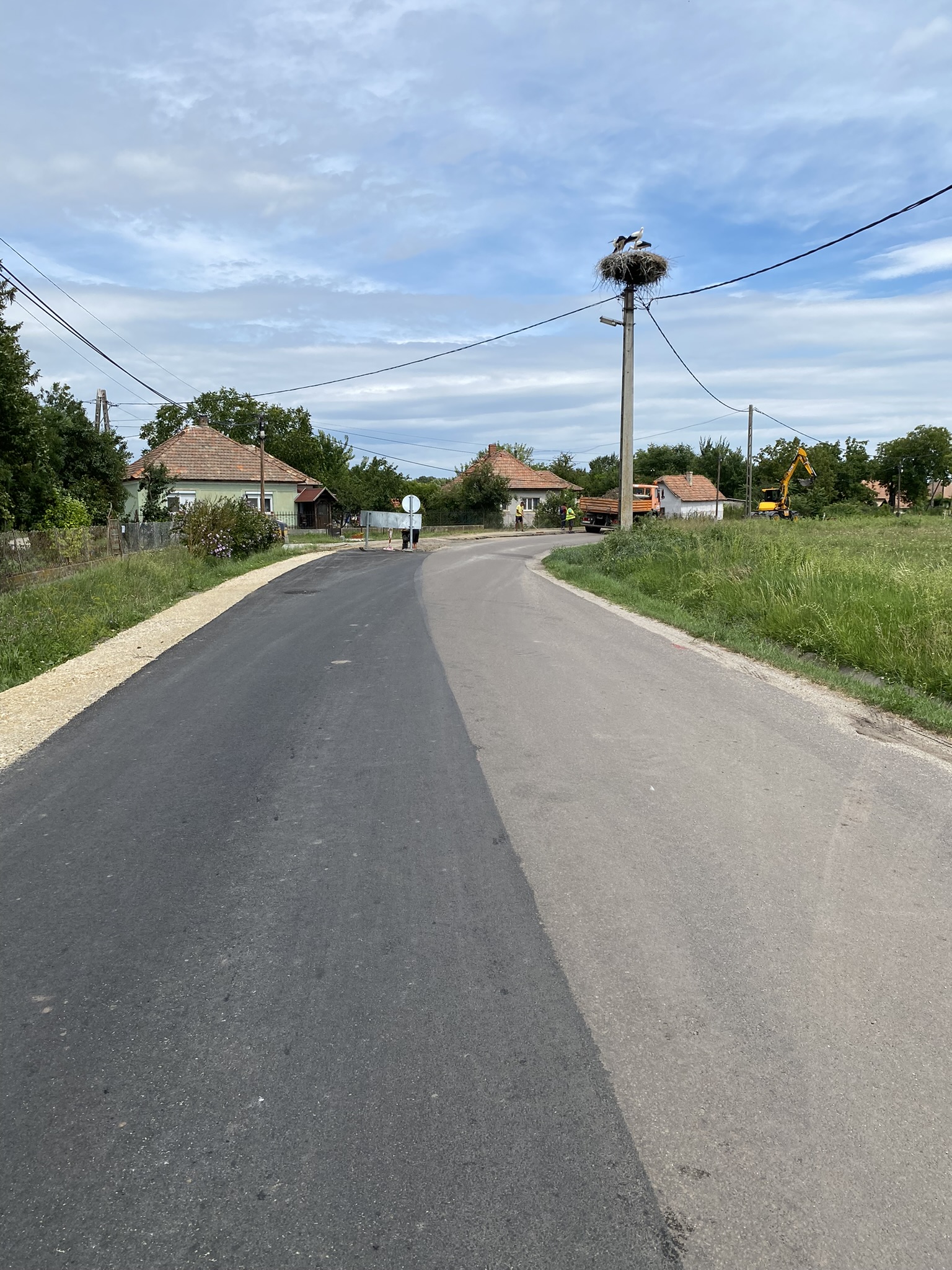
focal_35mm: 26
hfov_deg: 53.1
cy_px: 635
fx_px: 953
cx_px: 476
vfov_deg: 67.3
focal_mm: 4.25
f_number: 1.8
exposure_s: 1/3300
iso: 32
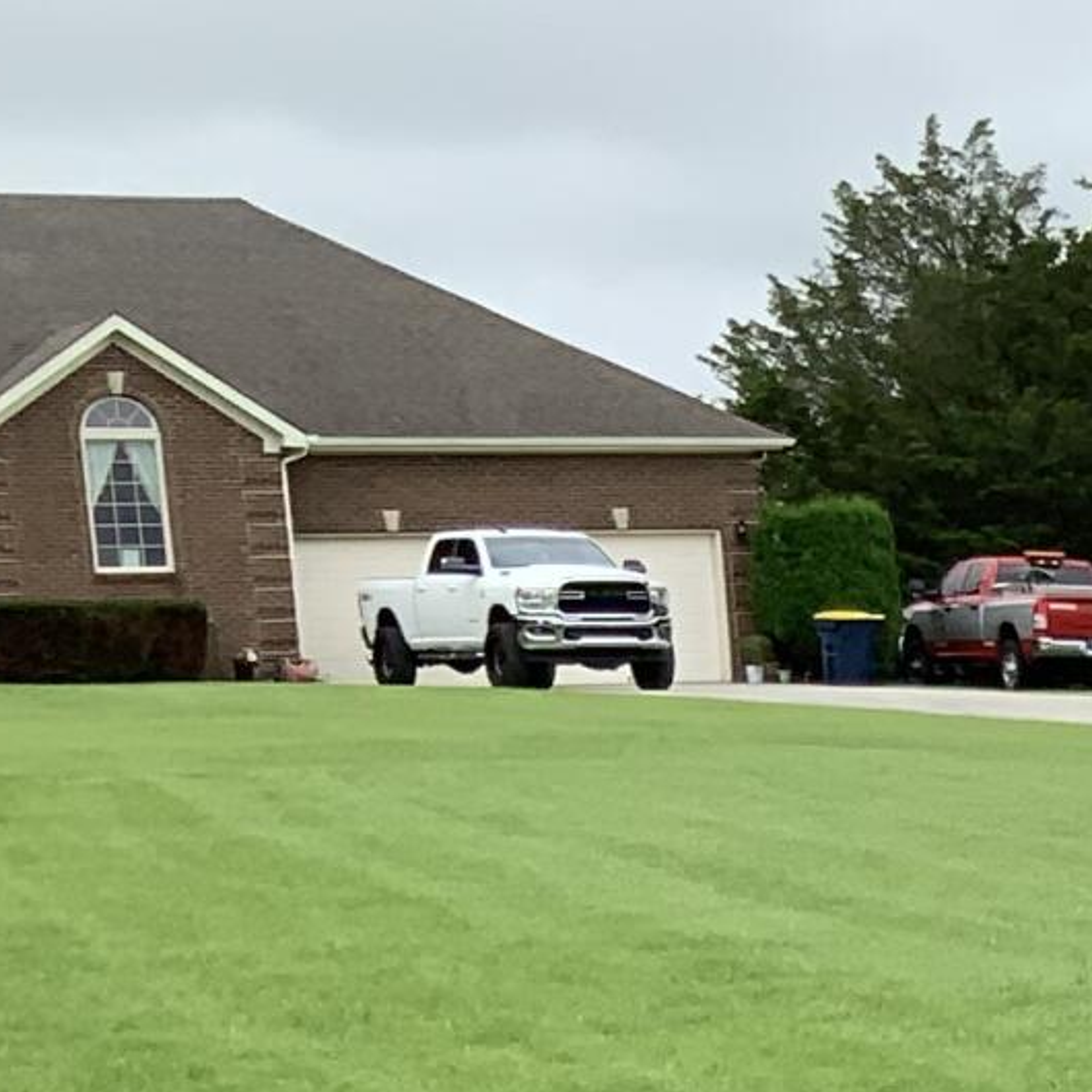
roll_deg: +2.8
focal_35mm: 145
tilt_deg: -9.8
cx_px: 2439
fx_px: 5175
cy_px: 1619
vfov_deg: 11.6
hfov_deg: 10.6
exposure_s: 1/804
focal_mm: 3
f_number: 1.8
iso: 16
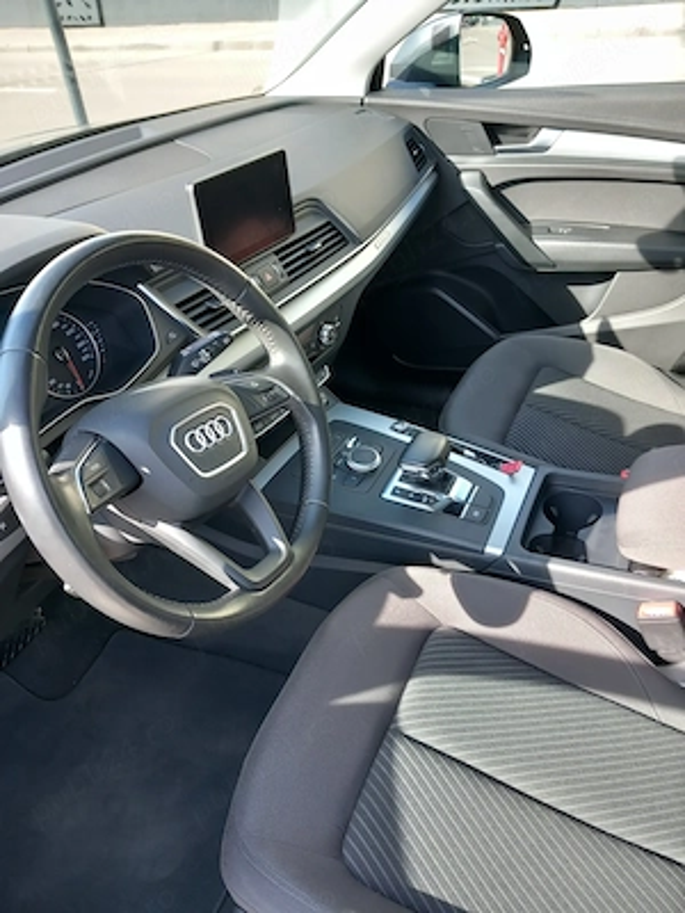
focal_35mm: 27
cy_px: 456
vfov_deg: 65.3
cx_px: 342
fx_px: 712
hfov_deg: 51.4
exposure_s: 1/50
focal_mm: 4
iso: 50
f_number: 1.8
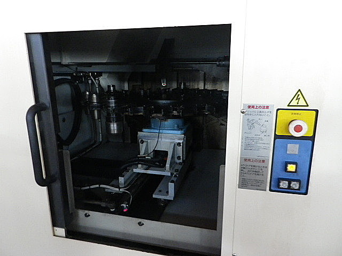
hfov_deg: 69.4
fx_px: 247
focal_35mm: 25
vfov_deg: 54.9
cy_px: 128
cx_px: 171
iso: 400
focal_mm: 4.5
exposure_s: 1/25
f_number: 3.5
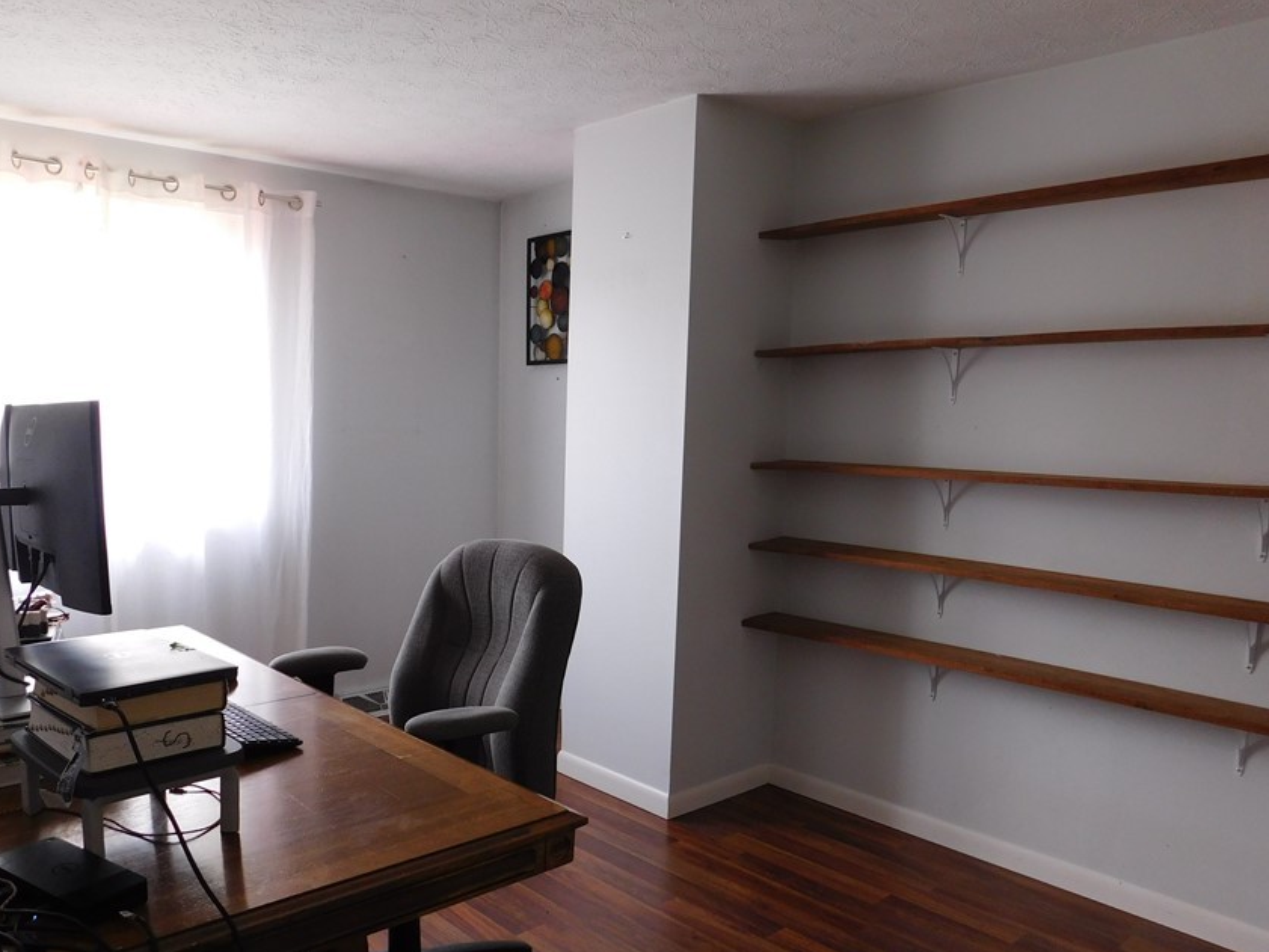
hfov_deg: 63.2
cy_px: 528
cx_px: 545
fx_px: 1027
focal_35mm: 28
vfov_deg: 49.7
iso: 220
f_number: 3
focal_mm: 4
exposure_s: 1/30
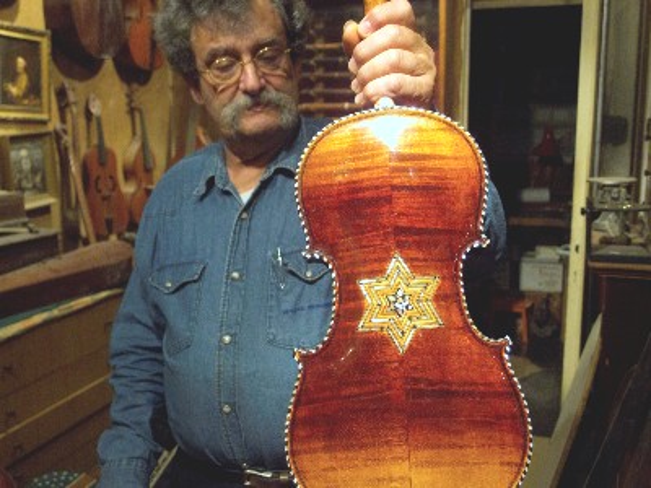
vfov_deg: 37.7
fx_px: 715
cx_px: 326
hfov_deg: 49.0
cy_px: 244
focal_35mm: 38
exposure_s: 1/100
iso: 800
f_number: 2.2
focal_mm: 8.16
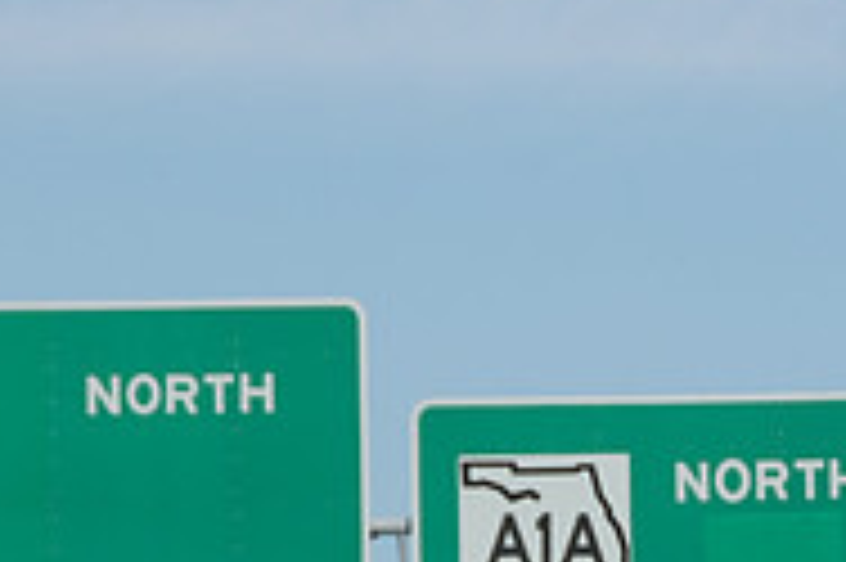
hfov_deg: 4.2
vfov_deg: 2.8
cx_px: 657
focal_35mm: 486
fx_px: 11400
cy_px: 618
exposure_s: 1/250
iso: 100
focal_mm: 105
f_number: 8
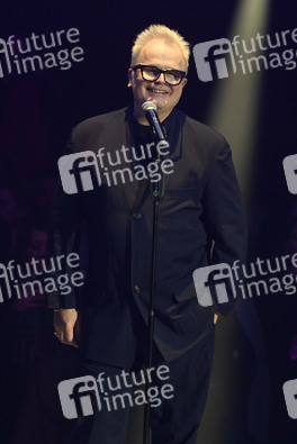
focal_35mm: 283
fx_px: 3496
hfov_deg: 4.9
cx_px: 148
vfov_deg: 7.3
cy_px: 224
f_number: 5.6
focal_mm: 280
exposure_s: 1/320
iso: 4000
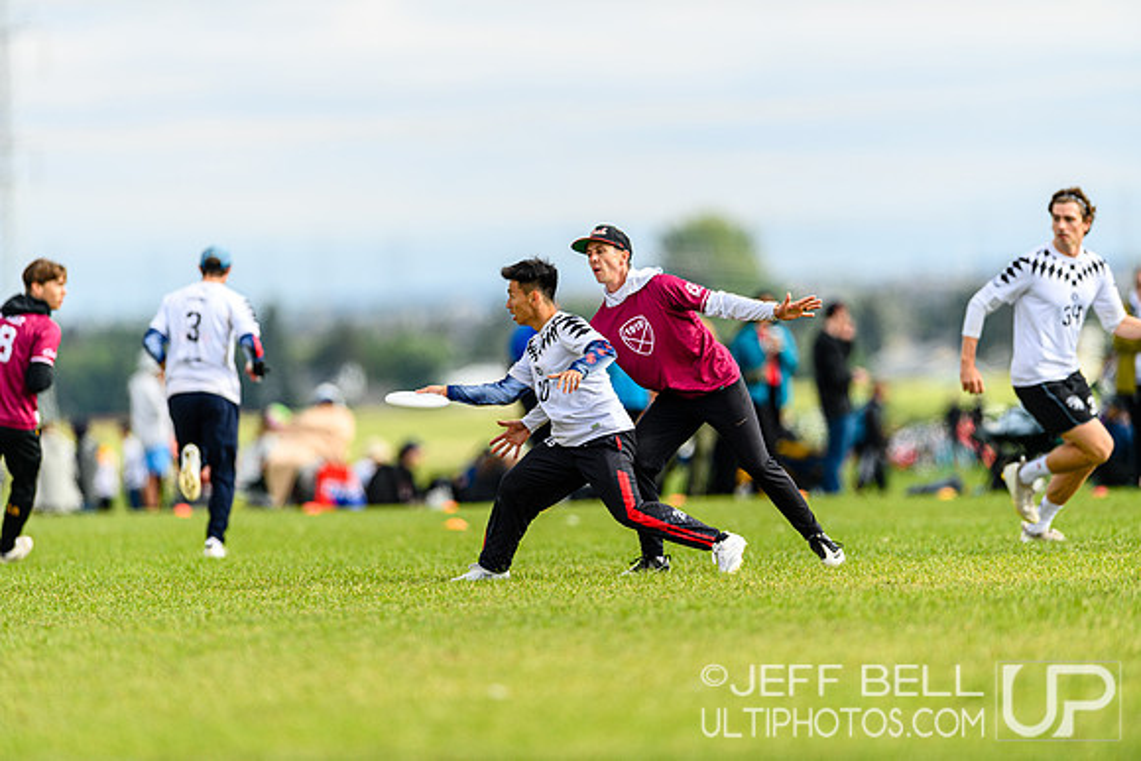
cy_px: 380
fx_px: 12680
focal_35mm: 400
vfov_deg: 3.4
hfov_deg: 5.2
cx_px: 570
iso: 100
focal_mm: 400
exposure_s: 1/1250
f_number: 3.2
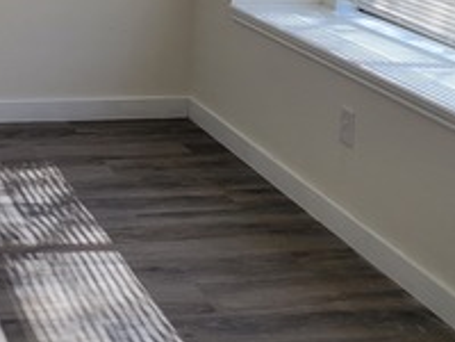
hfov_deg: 22.3
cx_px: -36
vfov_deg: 16.6
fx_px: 1091
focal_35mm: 83
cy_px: -132
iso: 40
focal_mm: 5.4
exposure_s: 1/441
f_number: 1.8
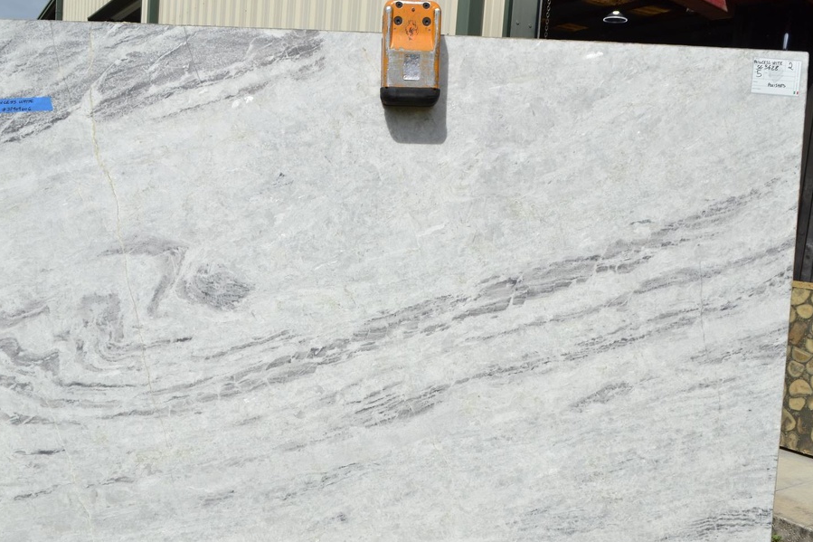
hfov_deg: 51.9
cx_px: 393
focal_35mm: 37
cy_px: 290
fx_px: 835
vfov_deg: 35.9
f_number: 10
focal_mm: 22
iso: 200
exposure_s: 1/640
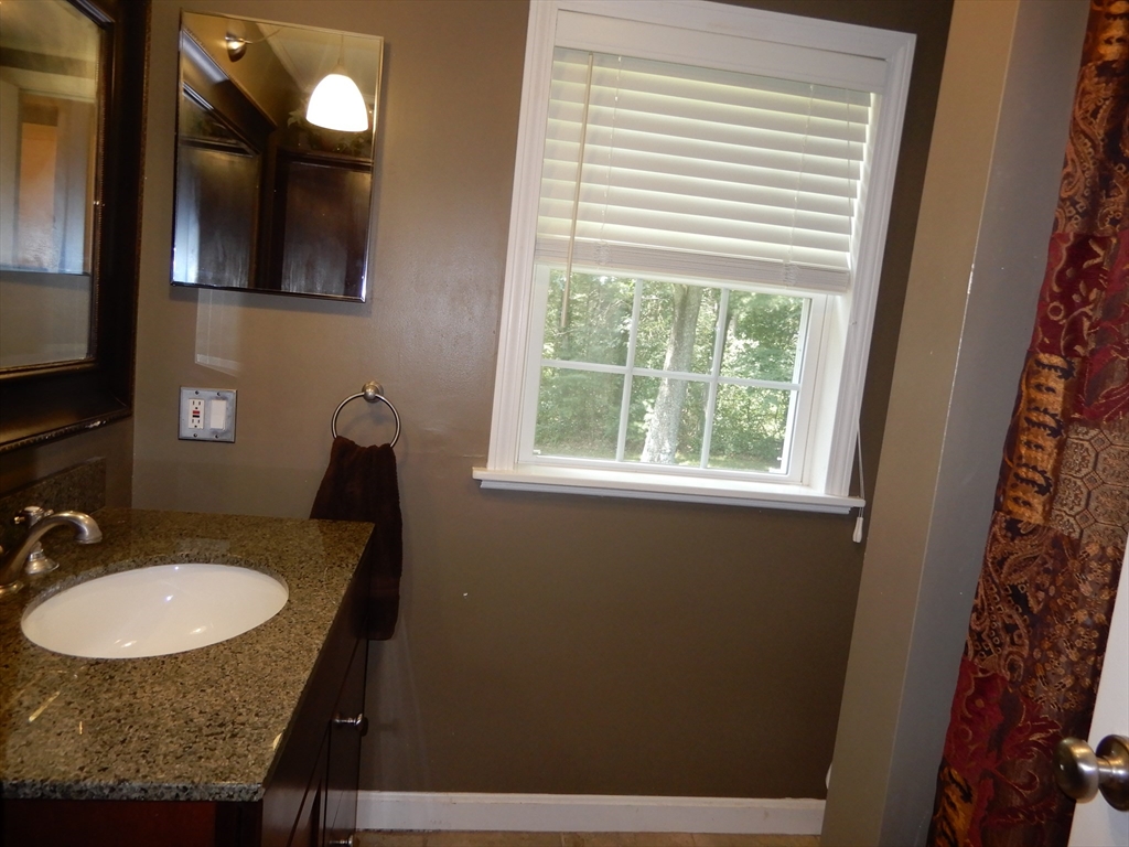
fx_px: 783
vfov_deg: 56.8
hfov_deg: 71.6
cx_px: 564
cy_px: 424
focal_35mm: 24
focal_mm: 4.3
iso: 200
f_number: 3.4
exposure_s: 1/30
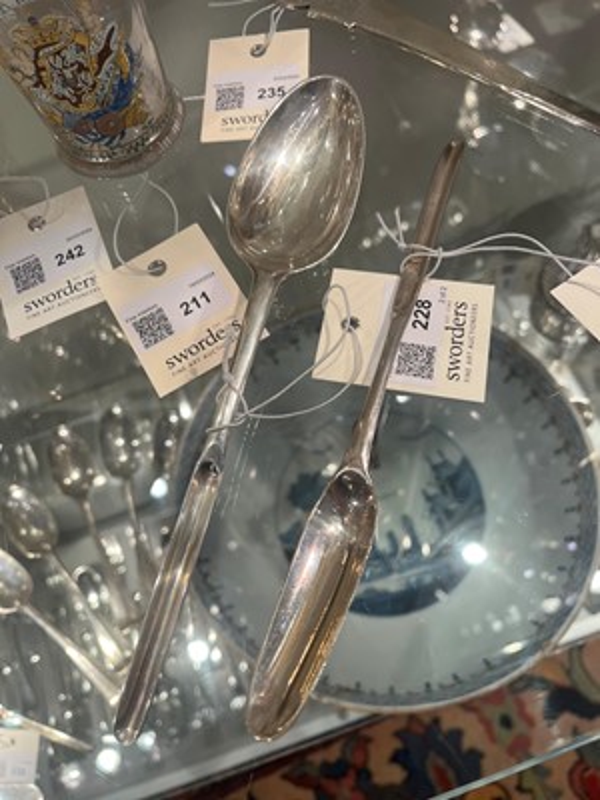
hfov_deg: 53.1
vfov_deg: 67.3
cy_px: 400
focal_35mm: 26
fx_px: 601
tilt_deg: -66.9
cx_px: 300
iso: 80
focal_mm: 5.1
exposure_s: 1/100
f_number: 1.6
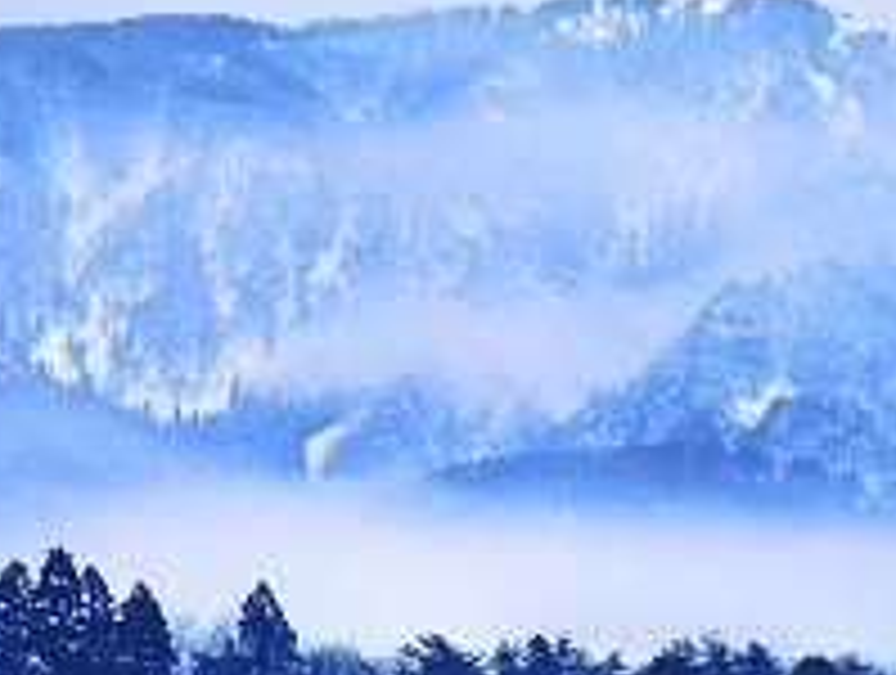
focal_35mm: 208
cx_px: 432
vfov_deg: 7.1
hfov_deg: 9.5
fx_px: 5394
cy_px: 770
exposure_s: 1/80
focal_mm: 14.49
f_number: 5
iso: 320
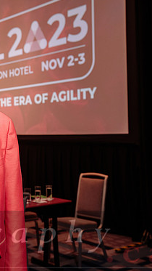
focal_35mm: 57
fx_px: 408
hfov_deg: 19.6
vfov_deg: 36.6
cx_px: -38
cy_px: 136
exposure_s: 1/80
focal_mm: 35
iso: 1000
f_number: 3.5
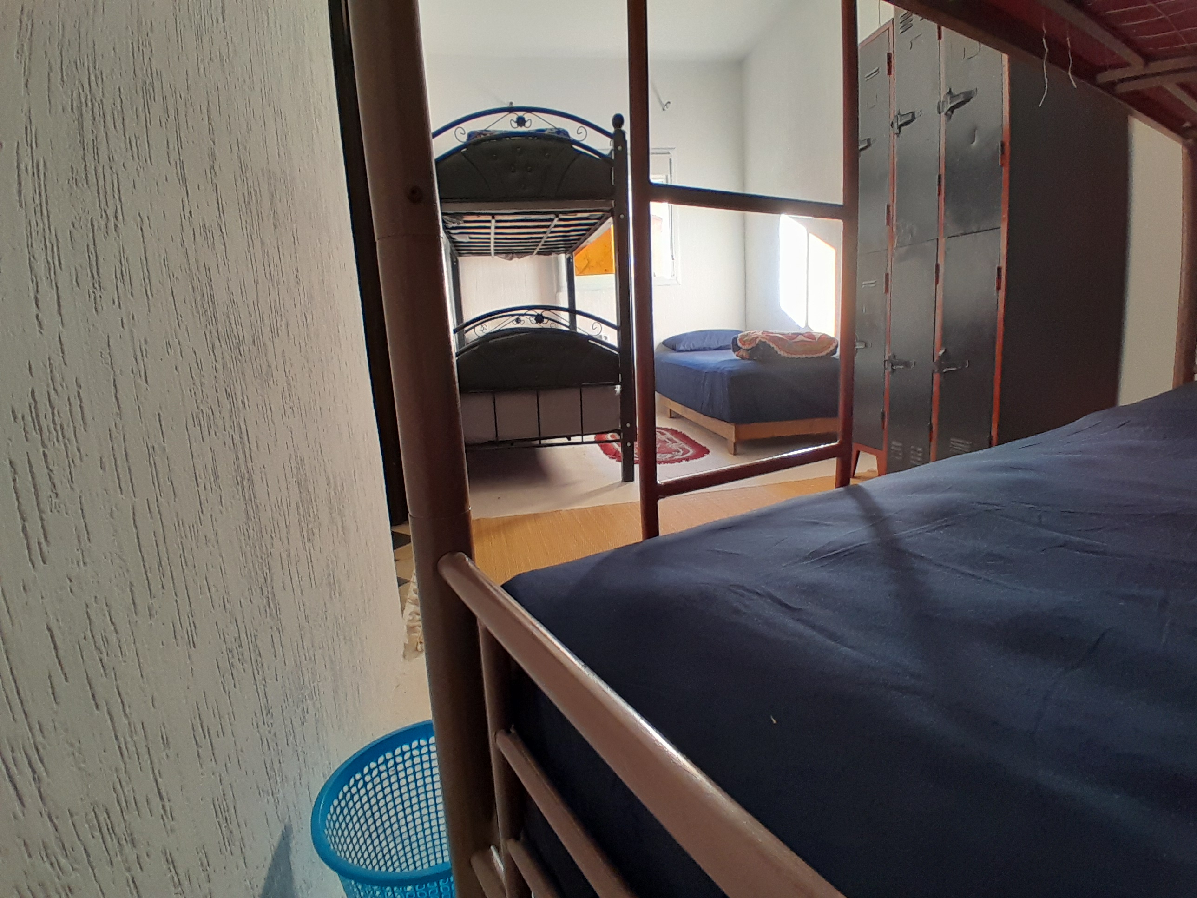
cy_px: 449
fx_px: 588
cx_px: 598
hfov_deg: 91.0
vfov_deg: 74.7
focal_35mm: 17
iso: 100
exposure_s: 1/40
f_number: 2.2
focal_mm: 1.46
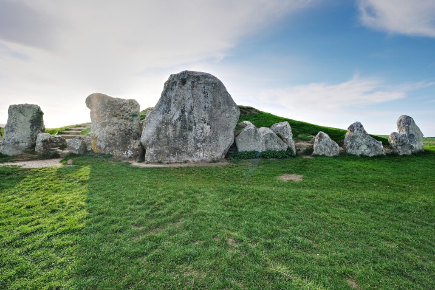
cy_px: 145
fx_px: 218
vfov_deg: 67.4
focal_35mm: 18
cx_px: 218
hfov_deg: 90.0
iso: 320
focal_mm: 12
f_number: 5.6
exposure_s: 1/1000
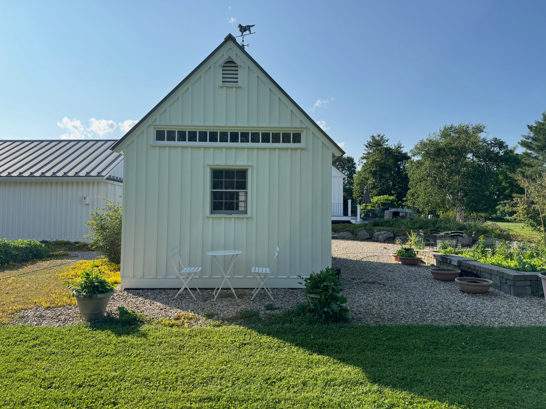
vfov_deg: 56.8
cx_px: 273
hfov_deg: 71.6
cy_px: 204
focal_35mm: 24
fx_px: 379
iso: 80
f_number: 1.78
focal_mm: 6.76
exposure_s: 1/1980
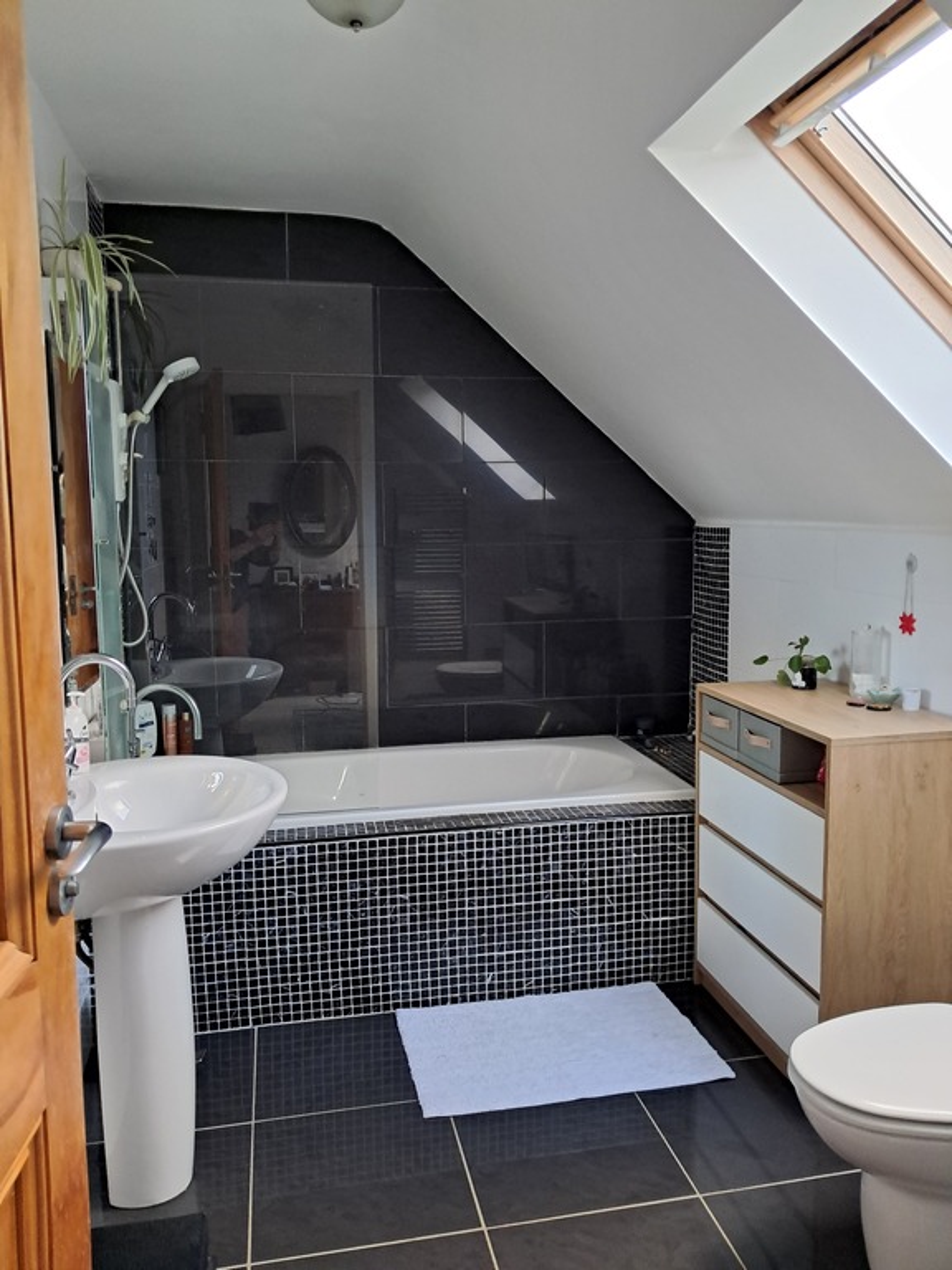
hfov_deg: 51.4
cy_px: 635
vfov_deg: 65.3
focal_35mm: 27
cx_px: 476
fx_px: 990
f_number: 1.8
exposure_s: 1/33
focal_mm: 4
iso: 500
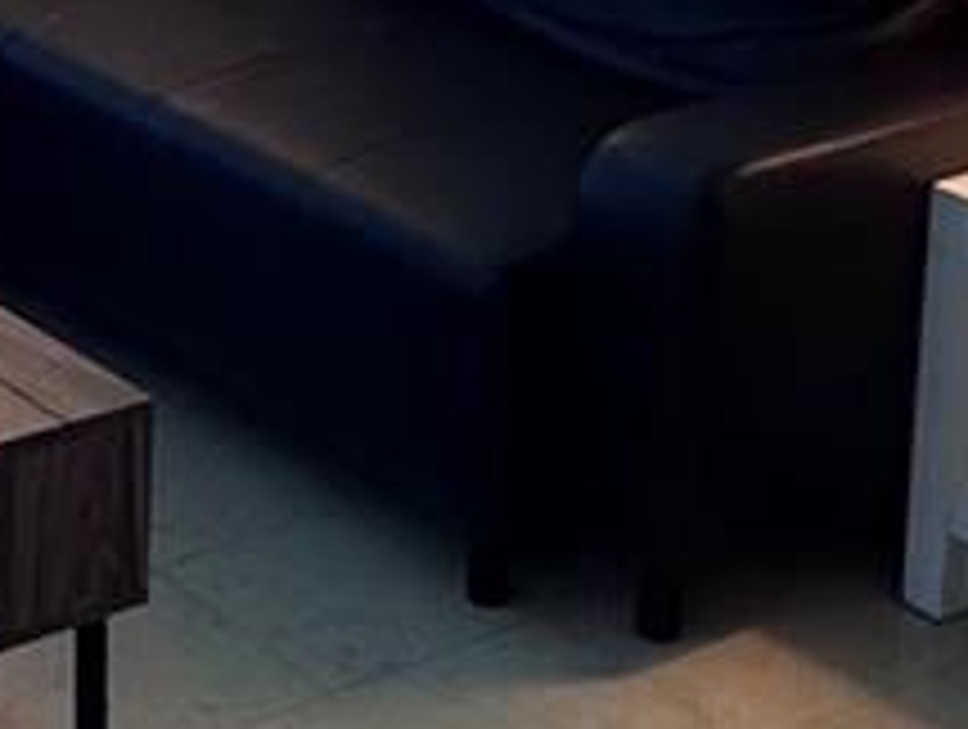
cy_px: -418
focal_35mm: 104
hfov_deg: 18.4
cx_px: 5
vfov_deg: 13.3
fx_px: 2913
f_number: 2.2
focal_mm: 2.22
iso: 64
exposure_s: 1/120
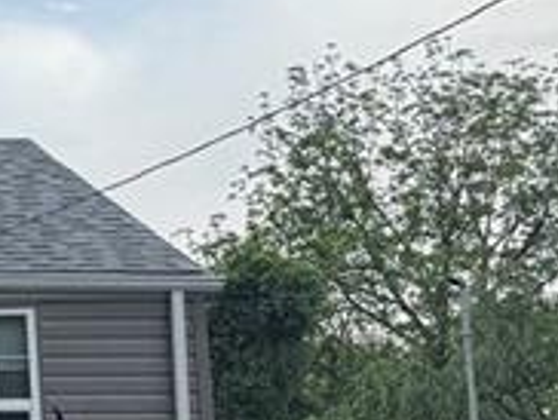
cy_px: 264
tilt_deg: +7.6
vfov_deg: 11.0
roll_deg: -0.3
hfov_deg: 11.4
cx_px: -889
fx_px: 2179
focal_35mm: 135
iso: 80
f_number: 1.78
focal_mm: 6.76
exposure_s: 1/2232
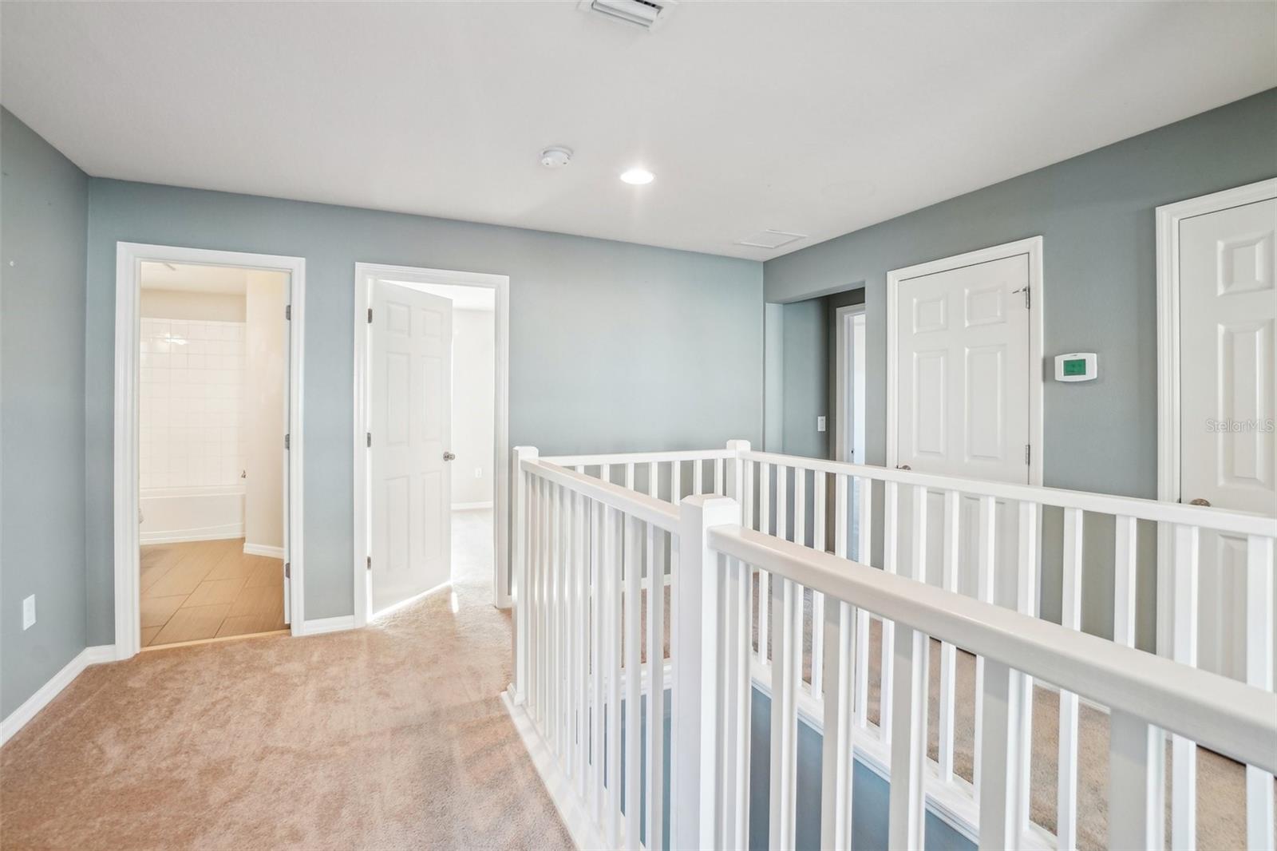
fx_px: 532
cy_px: 426
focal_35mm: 15
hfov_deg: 100.4
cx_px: 638
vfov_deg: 77.3
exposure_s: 1/10
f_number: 8
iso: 400
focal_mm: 10
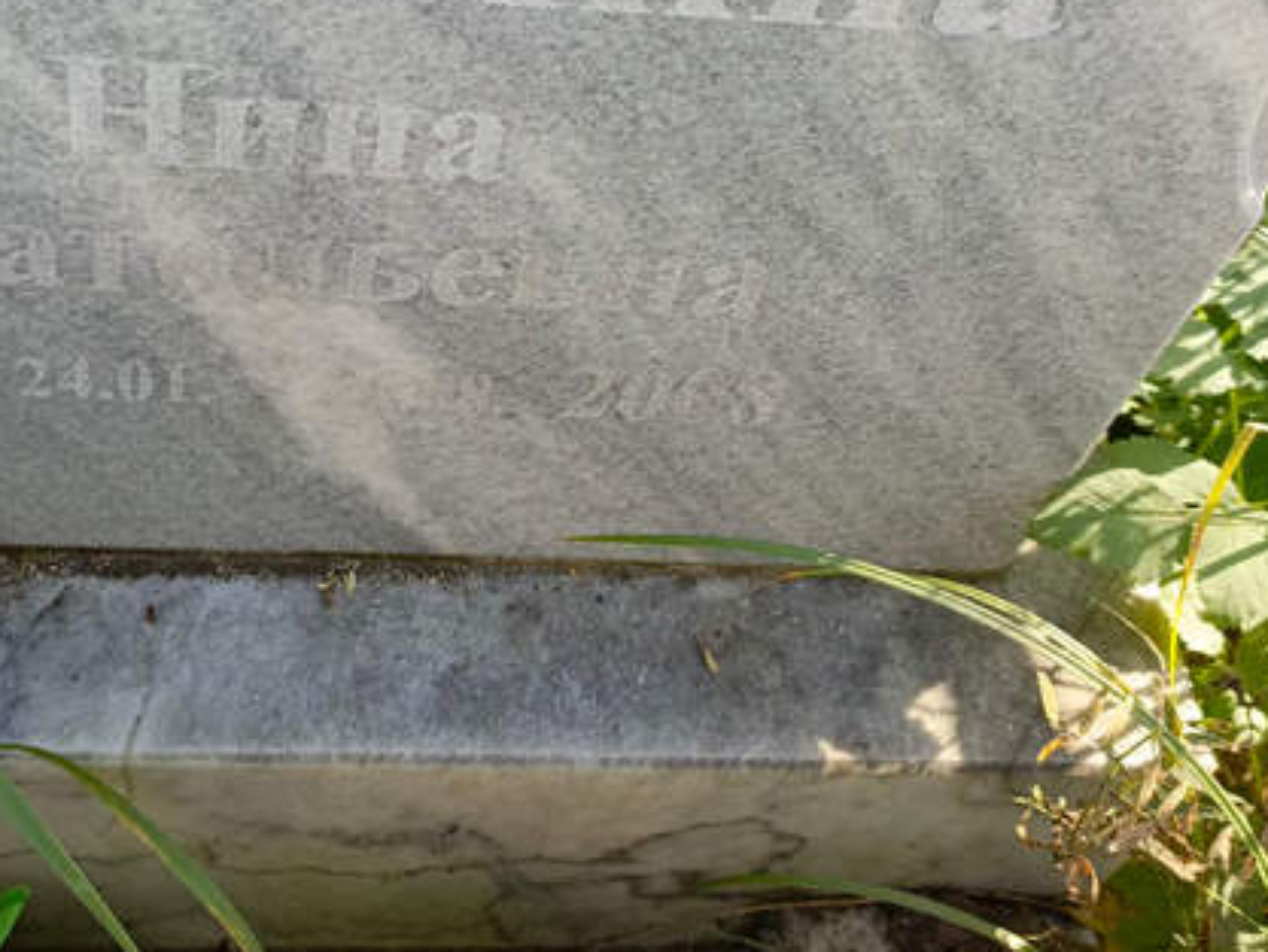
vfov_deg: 30.1
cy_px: 335
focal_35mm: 48
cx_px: 404
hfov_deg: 39.1
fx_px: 1759
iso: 110
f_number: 1.69
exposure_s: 1/105
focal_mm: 4.76
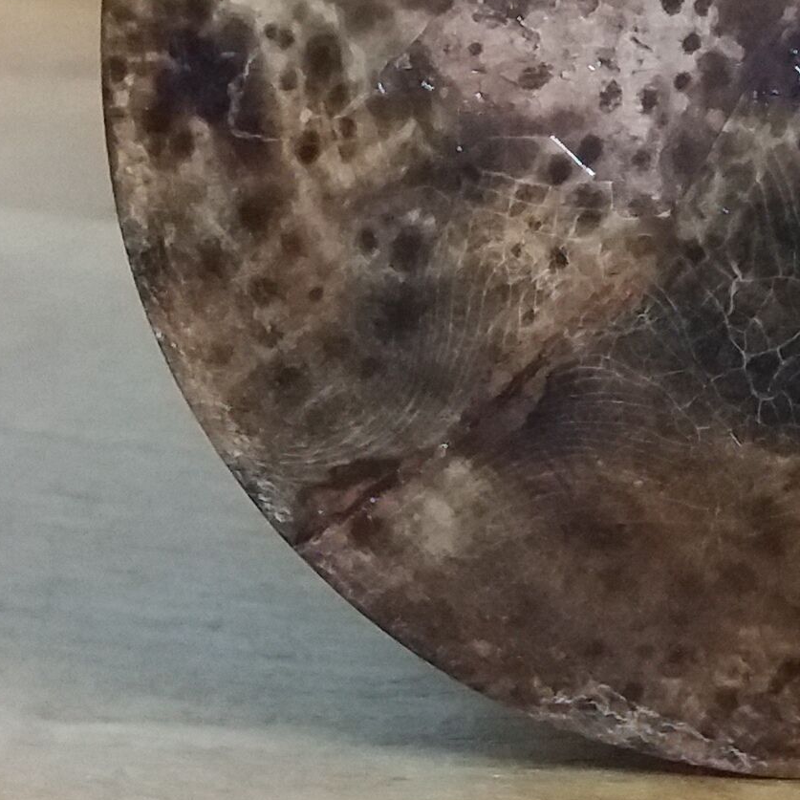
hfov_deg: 14.2
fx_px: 3190
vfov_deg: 14.2
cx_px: 708
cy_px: 180
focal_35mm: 122
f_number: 1.9
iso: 400
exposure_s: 1/17
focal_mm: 3.7
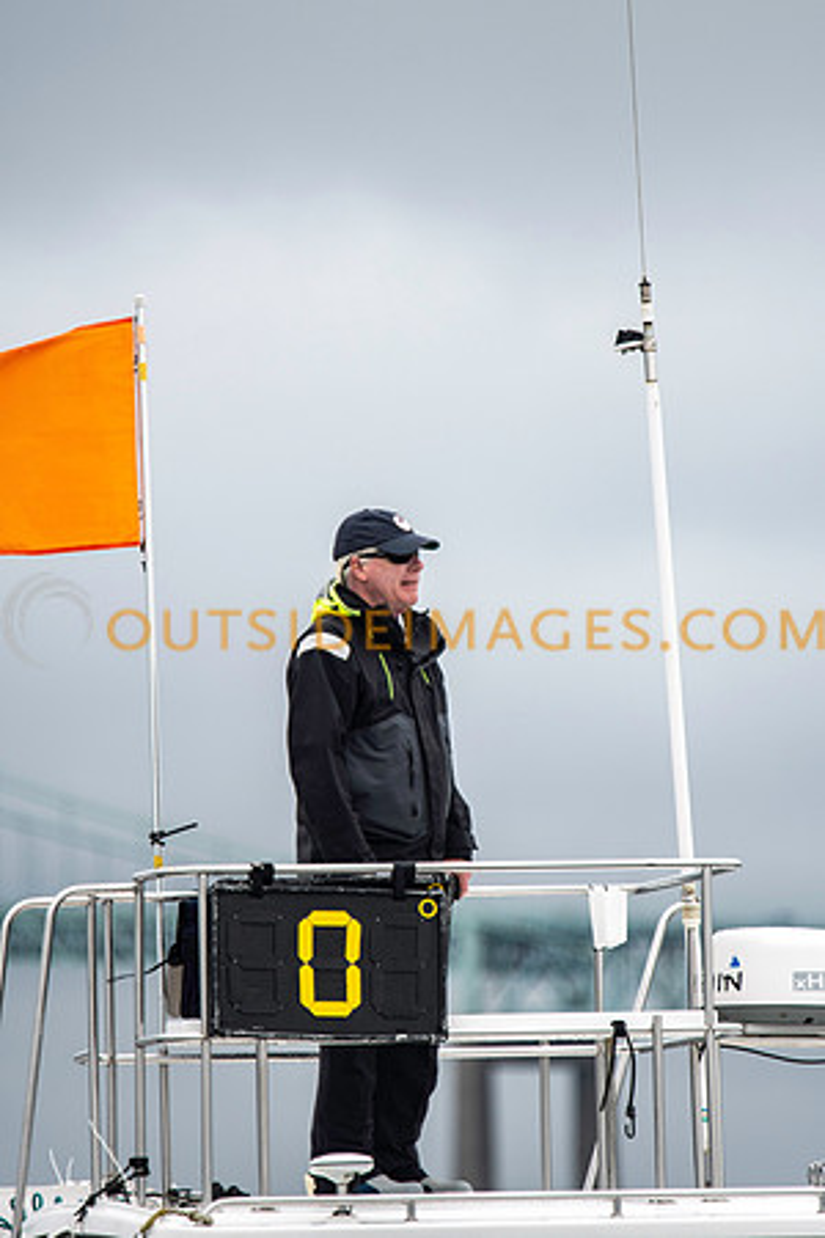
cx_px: 412
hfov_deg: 3.1
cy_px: 619
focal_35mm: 450
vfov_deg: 4.6
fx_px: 15468
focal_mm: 300
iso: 250
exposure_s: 1/2500
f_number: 4
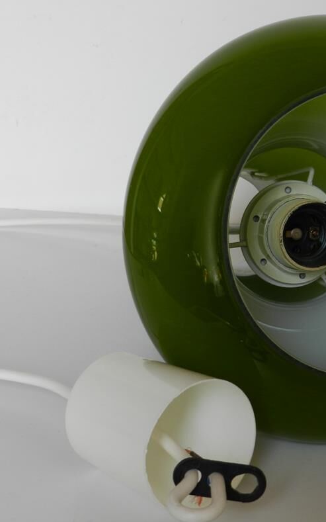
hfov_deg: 15.1
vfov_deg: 24.1
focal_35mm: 86
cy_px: 259
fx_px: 1223
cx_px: 279
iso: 160
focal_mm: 10.7
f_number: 4.6
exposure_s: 1/30
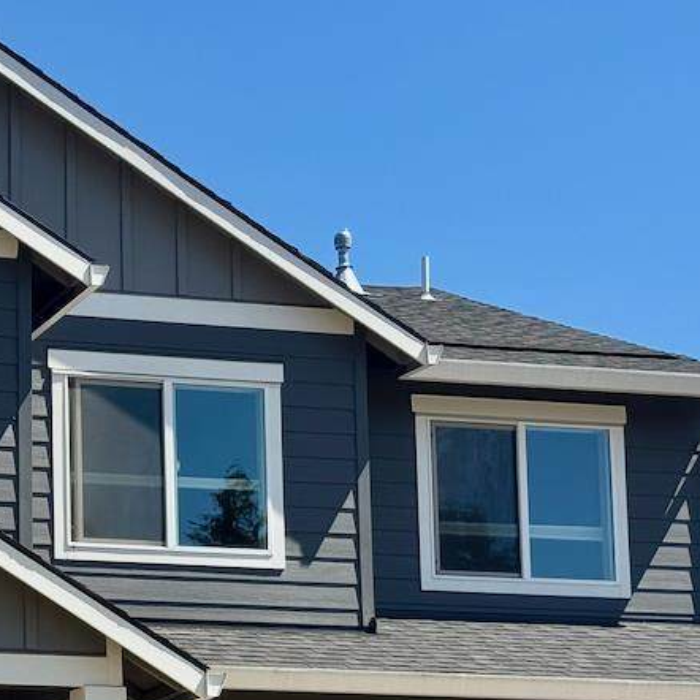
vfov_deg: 13.9
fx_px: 2814
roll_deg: +0.9
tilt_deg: +7.8
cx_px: -111
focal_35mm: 123
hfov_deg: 13.8
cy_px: 721
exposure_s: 1/2959
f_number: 1.78
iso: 64
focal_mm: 6.76
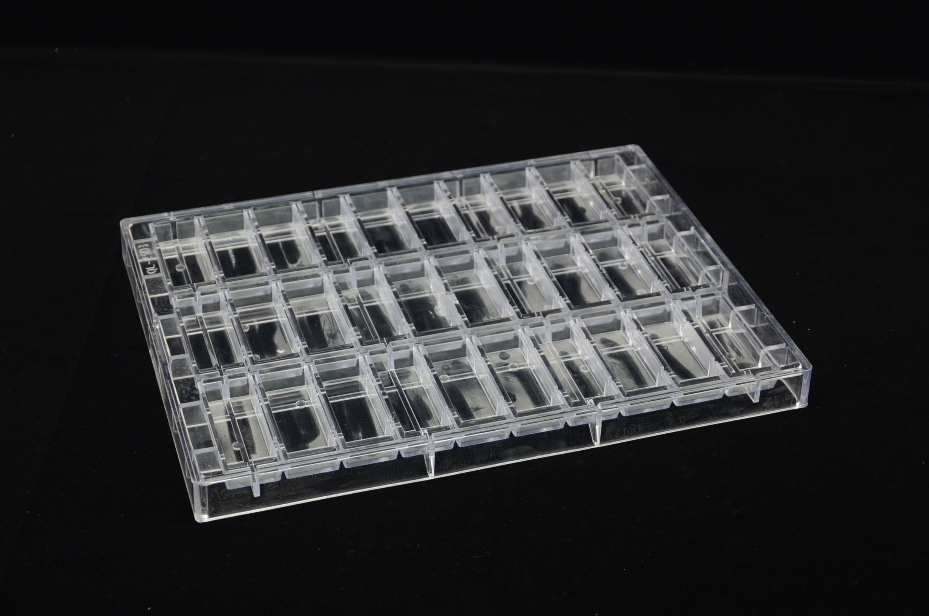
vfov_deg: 20.1
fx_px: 1738
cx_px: 464
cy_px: 308
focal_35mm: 68
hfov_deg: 29.9
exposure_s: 1/50
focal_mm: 45
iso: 500
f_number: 4.8
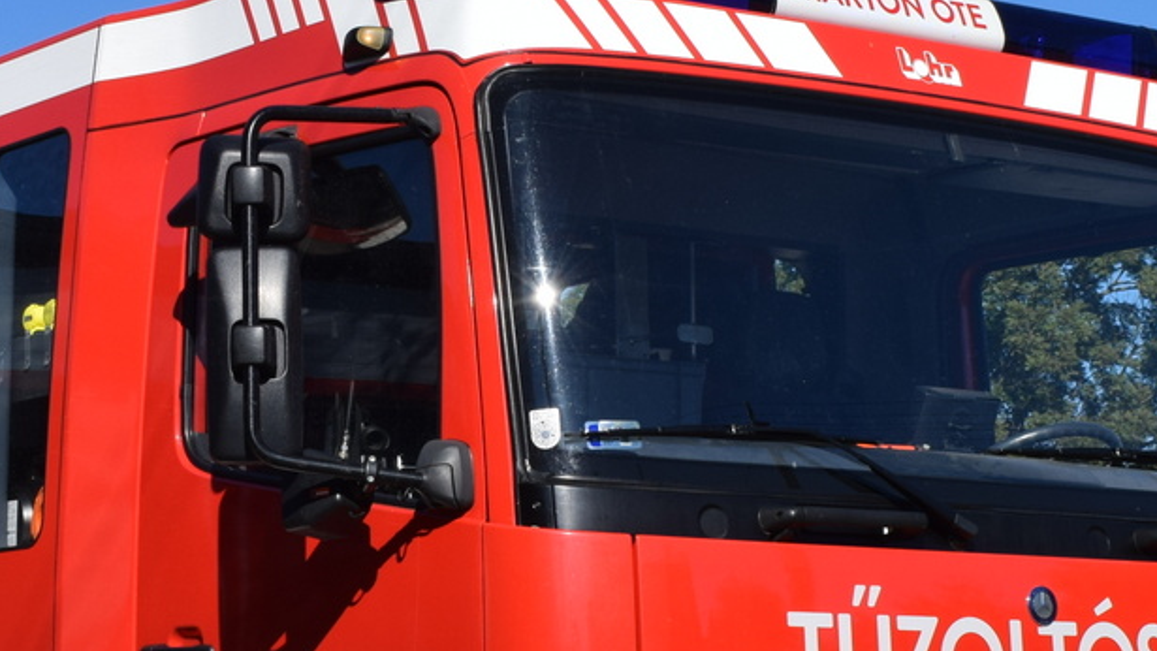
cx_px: 527
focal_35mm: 110
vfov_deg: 11.0
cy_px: 501
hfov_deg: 19.4
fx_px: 3386
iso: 200
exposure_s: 1/500
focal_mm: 27
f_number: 11
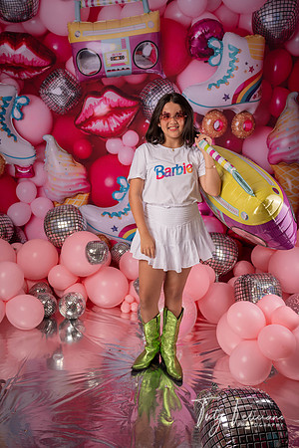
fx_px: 461
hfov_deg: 35.9
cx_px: 150
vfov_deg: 51.9
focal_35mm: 37
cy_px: 224
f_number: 4.5
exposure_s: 1/100
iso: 125
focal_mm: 37
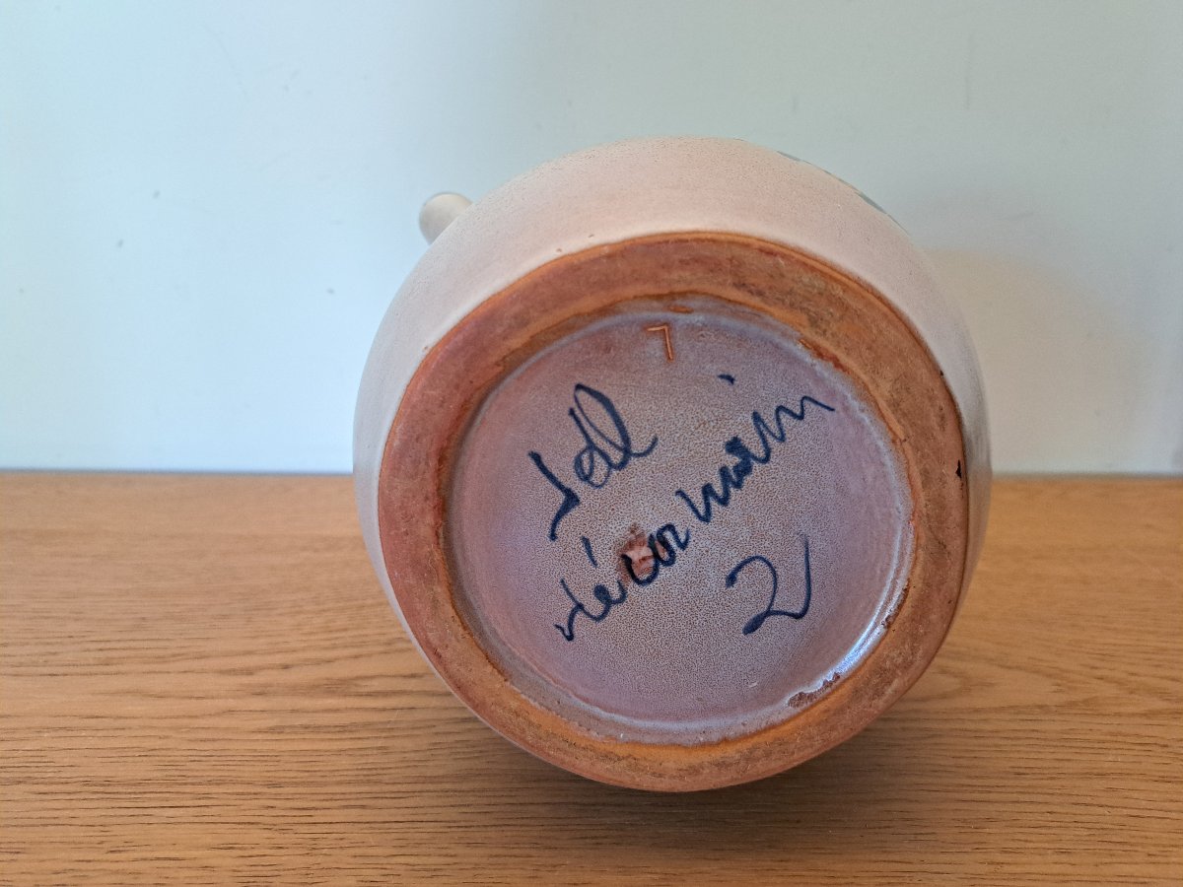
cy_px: 444
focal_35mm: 24
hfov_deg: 71.6
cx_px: 592
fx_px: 820
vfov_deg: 56.8
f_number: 1.8
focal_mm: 5.23
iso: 320
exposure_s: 1/60
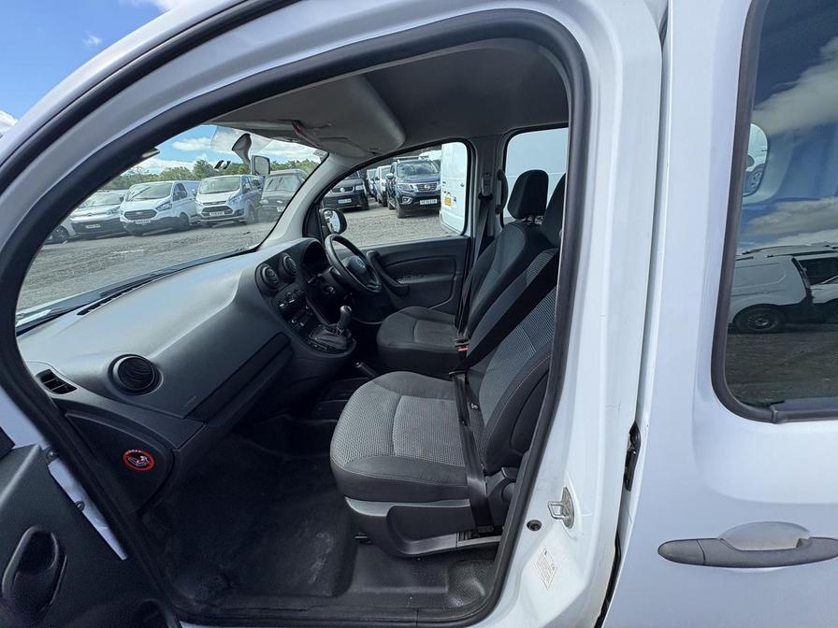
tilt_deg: -20.7
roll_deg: +0.1
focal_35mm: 14
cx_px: 419
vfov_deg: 85.7
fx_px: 339
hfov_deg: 102.1
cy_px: 314
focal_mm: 2.22
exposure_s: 1/403
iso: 50
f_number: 2.2
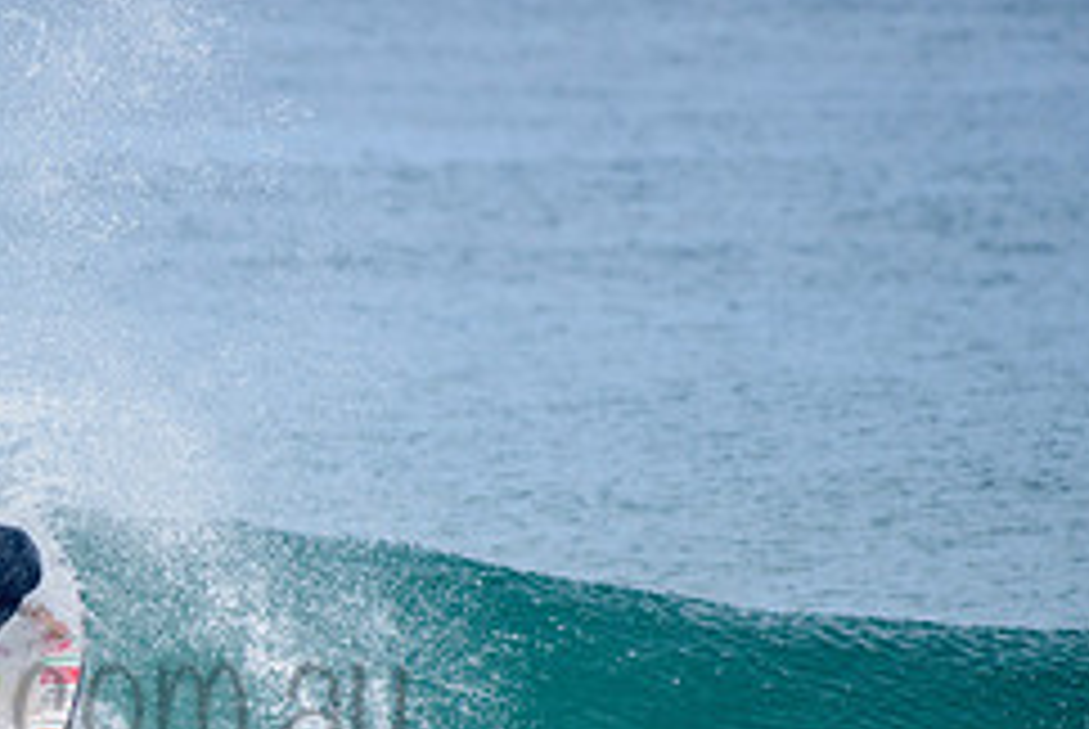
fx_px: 36222
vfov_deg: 1.2
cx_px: -68
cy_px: 646
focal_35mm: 1196
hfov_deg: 1.7
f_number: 5.6
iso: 250
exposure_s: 1/2000
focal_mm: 500
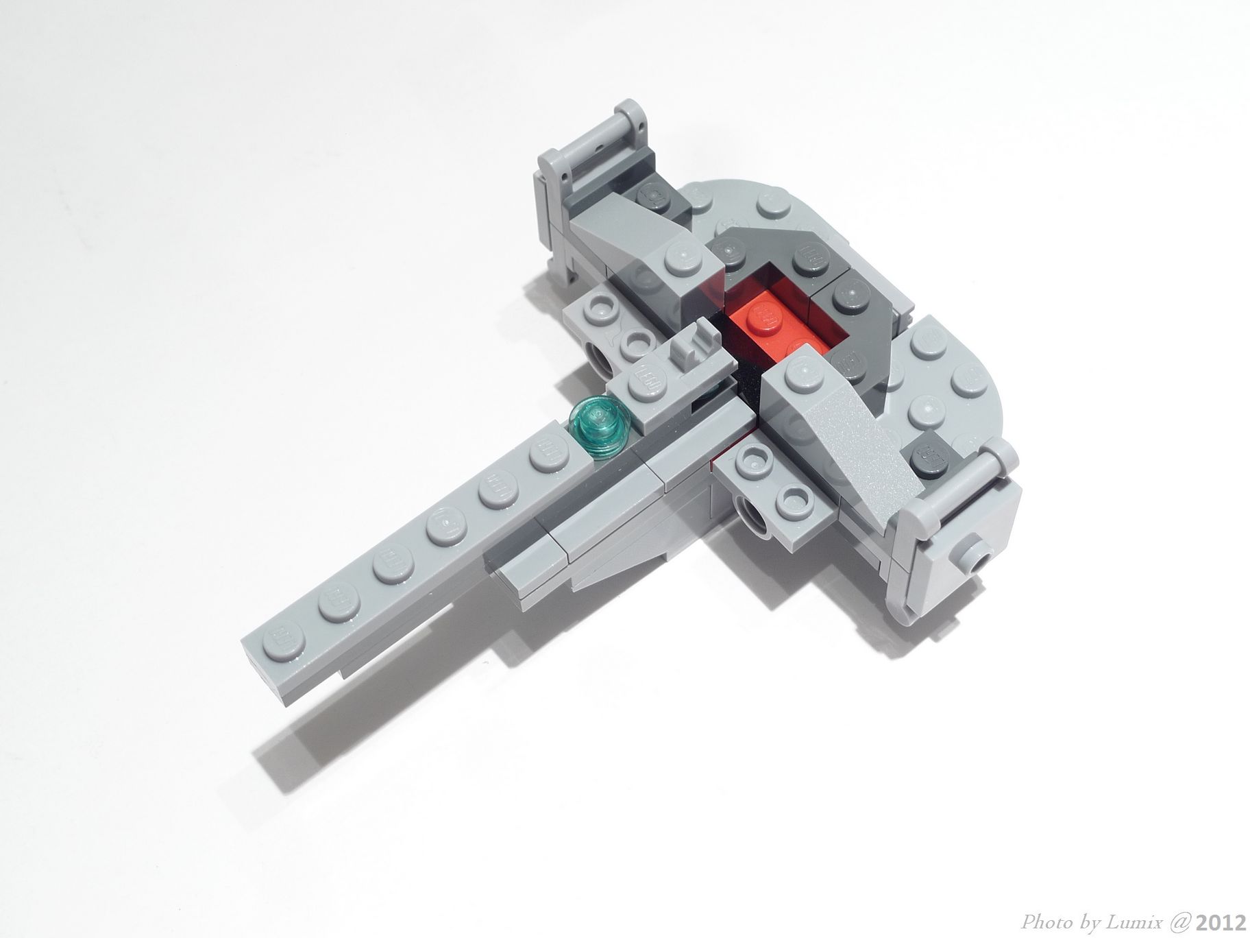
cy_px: 469
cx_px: 625
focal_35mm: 52
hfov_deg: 36.8
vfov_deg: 28.0
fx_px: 1878
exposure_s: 1/1.3
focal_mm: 11.1
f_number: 4.5
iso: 80
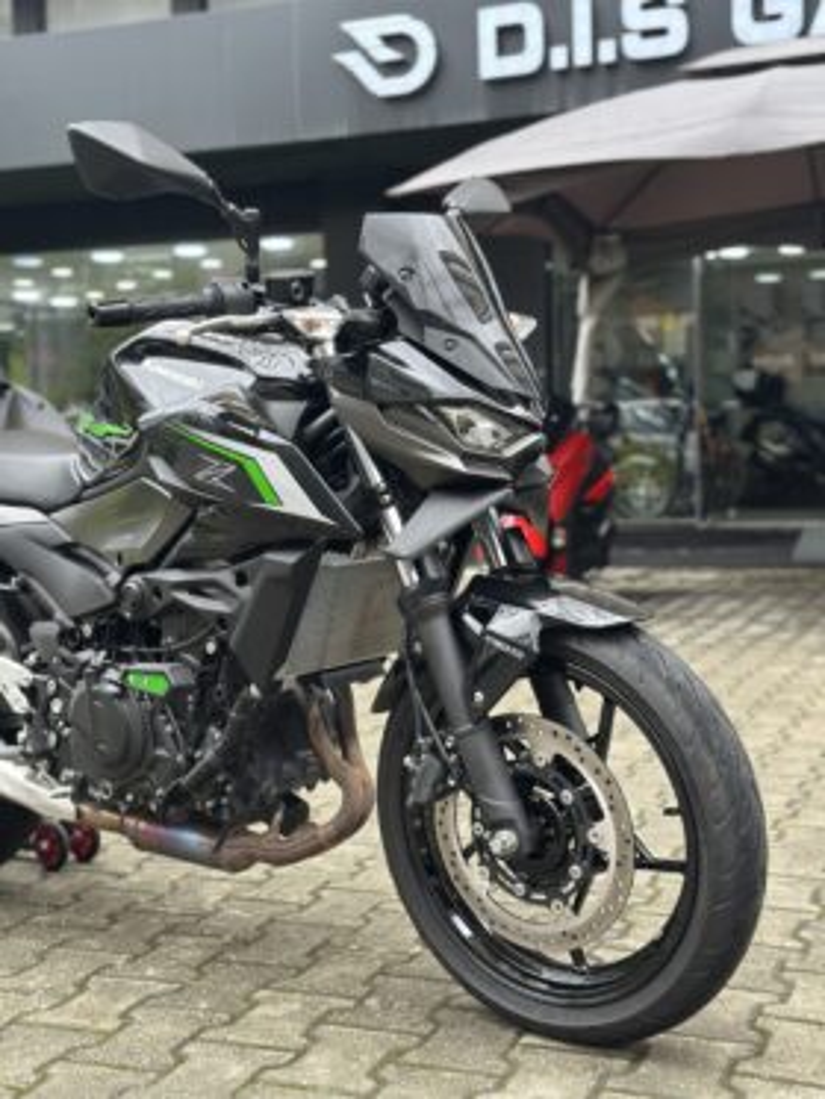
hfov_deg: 30.3
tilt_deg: -1.9
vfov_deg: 39.6
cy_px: 550
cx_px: 412
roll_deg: +0.5
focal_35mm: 48
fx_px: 1524
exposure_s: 1/392
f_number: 1.78
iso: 80
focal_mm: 6.86
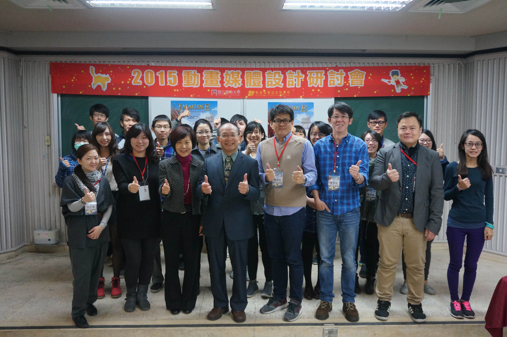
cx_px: 254
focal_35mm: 33
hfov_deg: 57.3
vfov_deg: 39.9
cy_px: 168
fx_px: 464
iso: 2000
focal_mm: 22
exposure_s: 1/160
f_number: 4
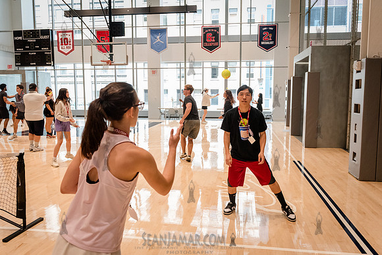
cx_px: 191
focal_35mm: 30
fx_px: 316
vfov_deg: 43.9
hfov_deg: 62.2
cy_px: 128
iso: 5000
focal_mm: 29
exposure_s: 1/400
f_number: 4.5
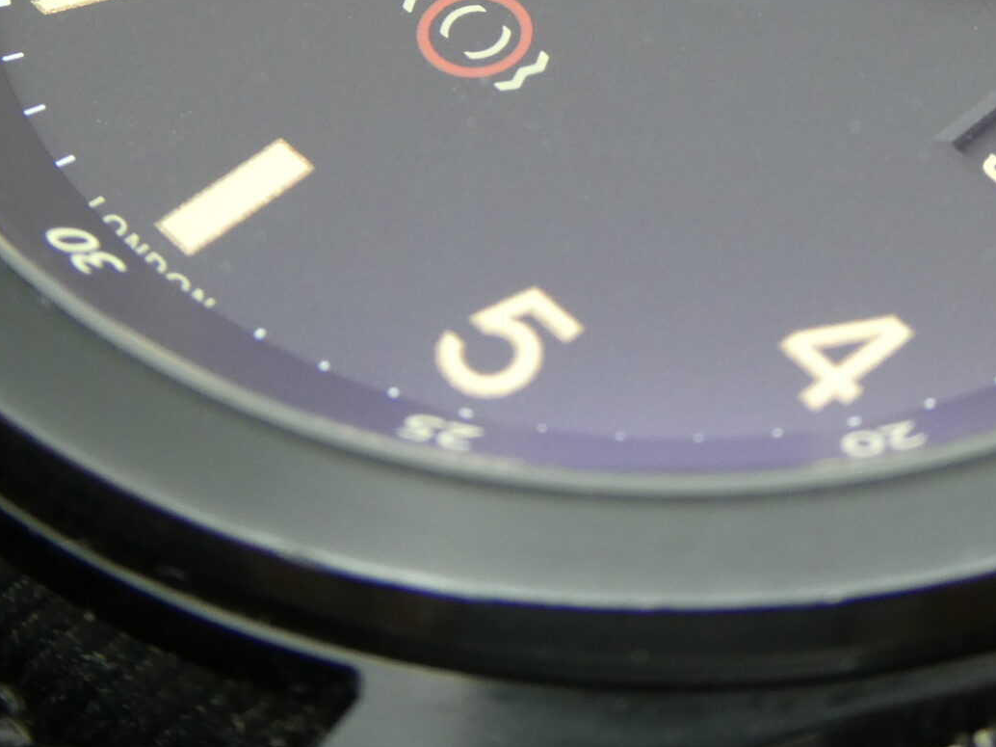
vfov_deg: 9.1
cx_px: 716
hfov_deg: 12.2
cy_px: -144
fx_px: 4631
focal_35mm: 161
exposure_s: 1/80
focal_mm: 11.7
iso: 200
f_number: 4.4
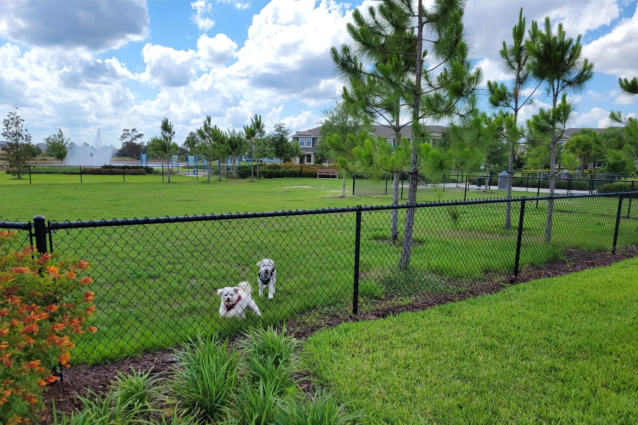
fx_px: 496
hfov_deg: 65.5
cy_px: 247
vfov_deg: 46.2
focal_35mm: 28
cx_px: 313
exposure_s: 1/1914
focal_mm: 5.4
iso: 40
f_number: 1.8
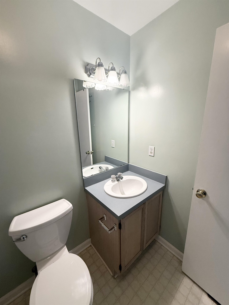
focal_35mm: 14
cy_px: 152
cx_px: 114
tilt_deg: -13.5
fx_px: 123
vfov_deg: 102.1
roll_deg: +0.5
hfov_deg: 85.7
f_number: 2.2
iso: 250
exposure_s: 1/120
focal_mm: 2.22
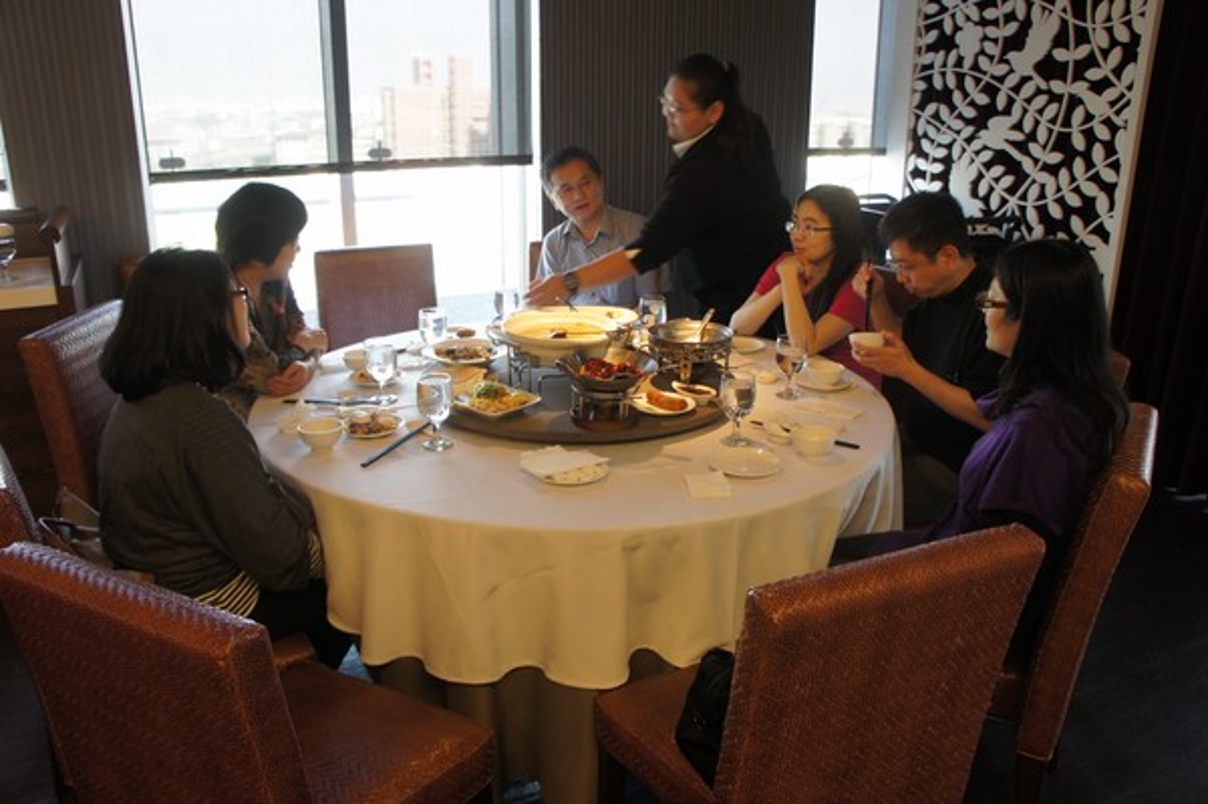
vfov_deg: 47.9
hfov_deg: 67.4
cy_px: 402
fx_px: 905
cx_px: 604
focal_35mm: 27
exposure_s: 1/30
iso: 250
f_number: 3.5
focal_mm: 18
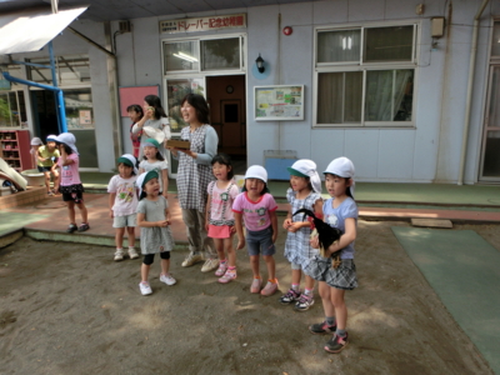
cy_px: 188
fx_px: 347
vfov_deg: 56.8
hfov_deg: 71.6
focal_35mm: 24
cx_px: 250
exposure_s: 1/250
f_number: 3
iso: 80
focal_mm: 4.24
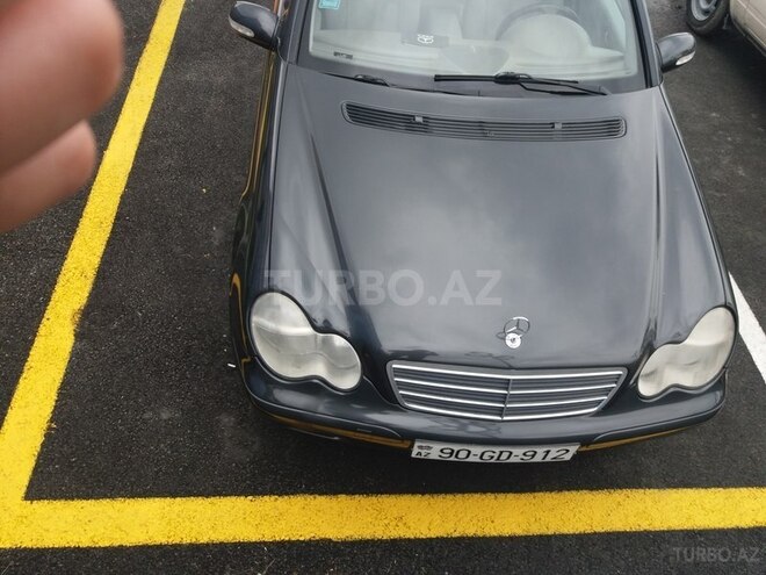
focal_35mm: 28
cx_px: 383
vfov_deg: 49.7
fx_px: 620
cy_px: 288
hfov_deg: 63.4
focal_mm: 3.7
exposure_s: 1/352
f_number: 1.9
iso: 64
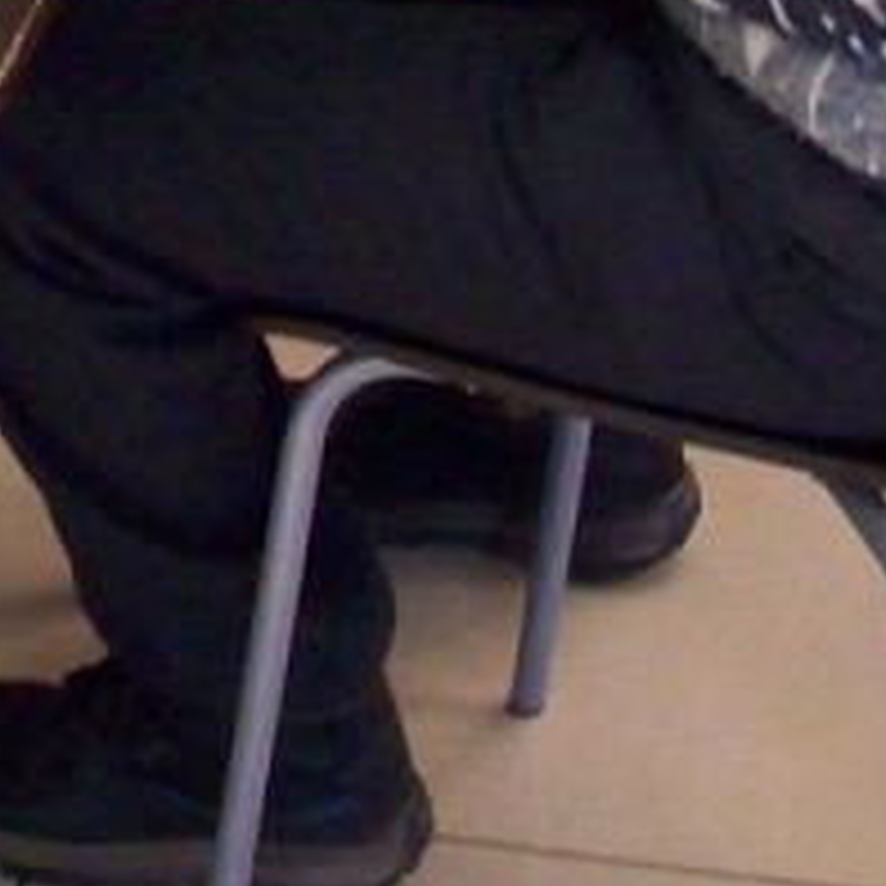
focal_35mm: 165
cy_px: -787
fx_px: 4778
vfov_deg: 9.9
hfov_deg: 10.3
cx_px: -396
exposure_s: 1/8
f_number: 2.7
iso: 172
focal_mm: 6
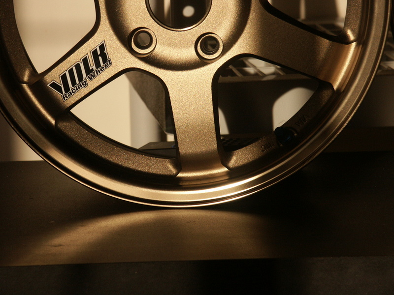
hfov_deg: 9.9
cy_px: 148
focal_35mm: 200
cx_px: 197
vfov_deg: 7.4
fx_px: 2276
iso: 100
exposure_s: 1/500
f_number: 4
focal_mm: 50.69
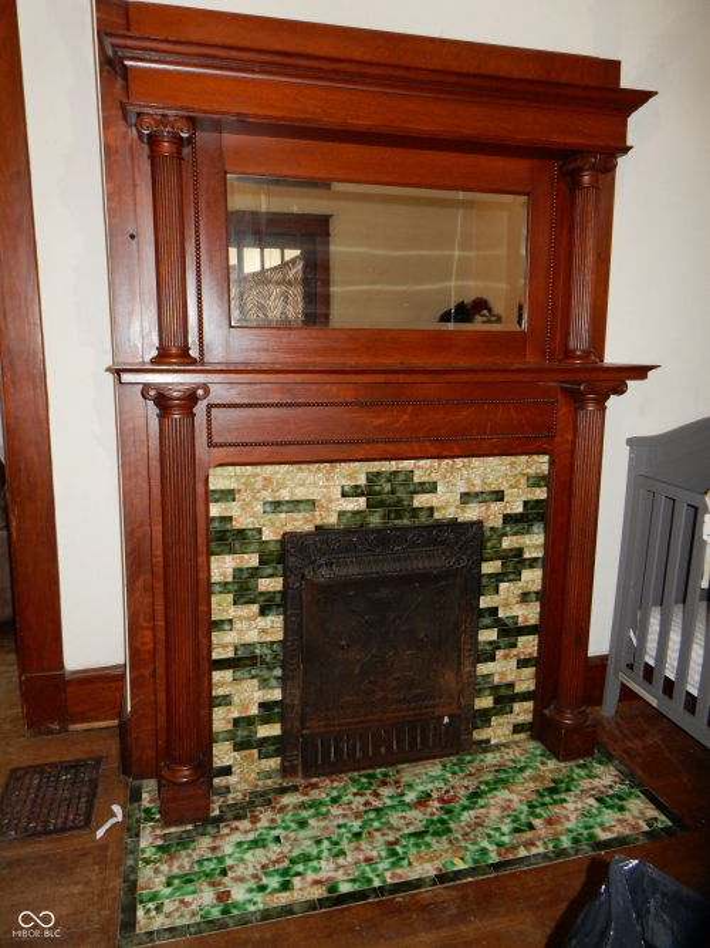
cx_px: 355
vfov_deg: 69.4
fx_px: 684
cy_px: 474
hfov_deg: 54.9
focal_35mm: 25
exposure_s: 1/30
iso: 250
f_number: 3.7
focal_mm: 4.5
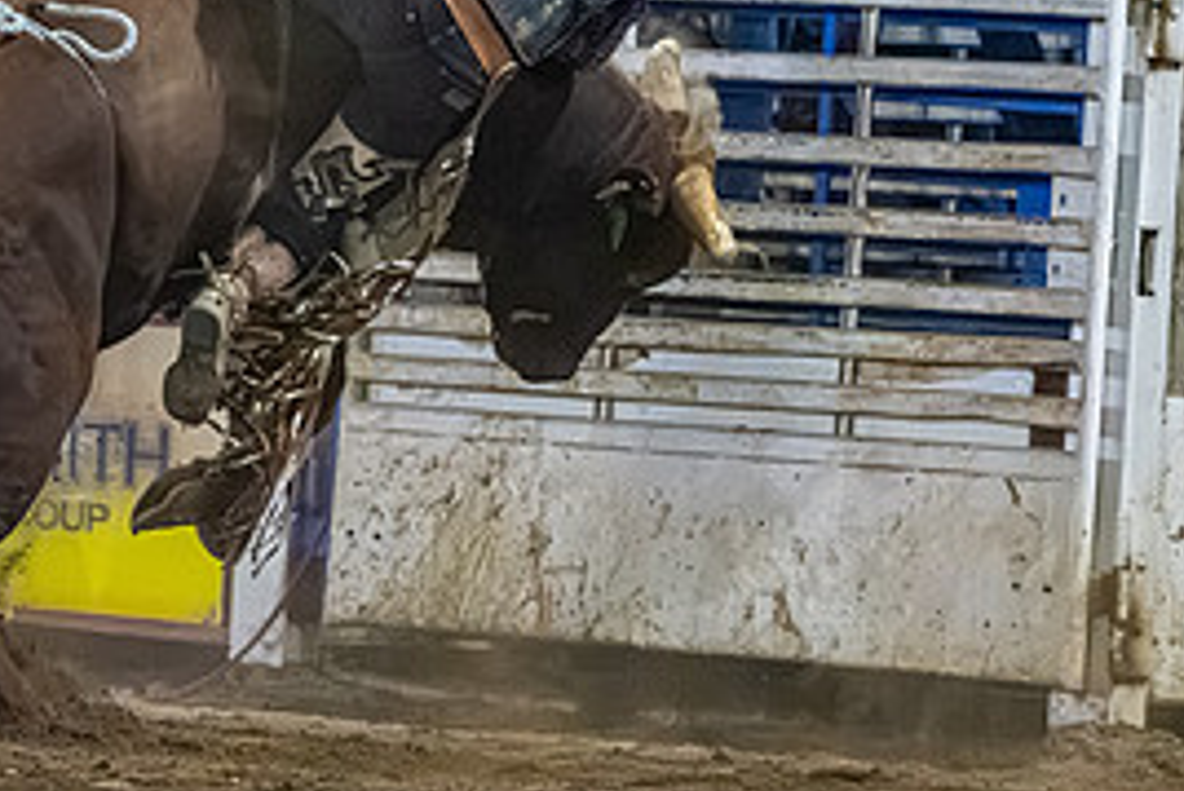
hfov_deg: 3.8
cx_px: 302
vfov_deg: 2.5
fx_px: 17835
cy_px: 56
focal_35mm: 542
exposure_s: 1/800
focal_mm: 180
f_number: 2.8
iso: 6400
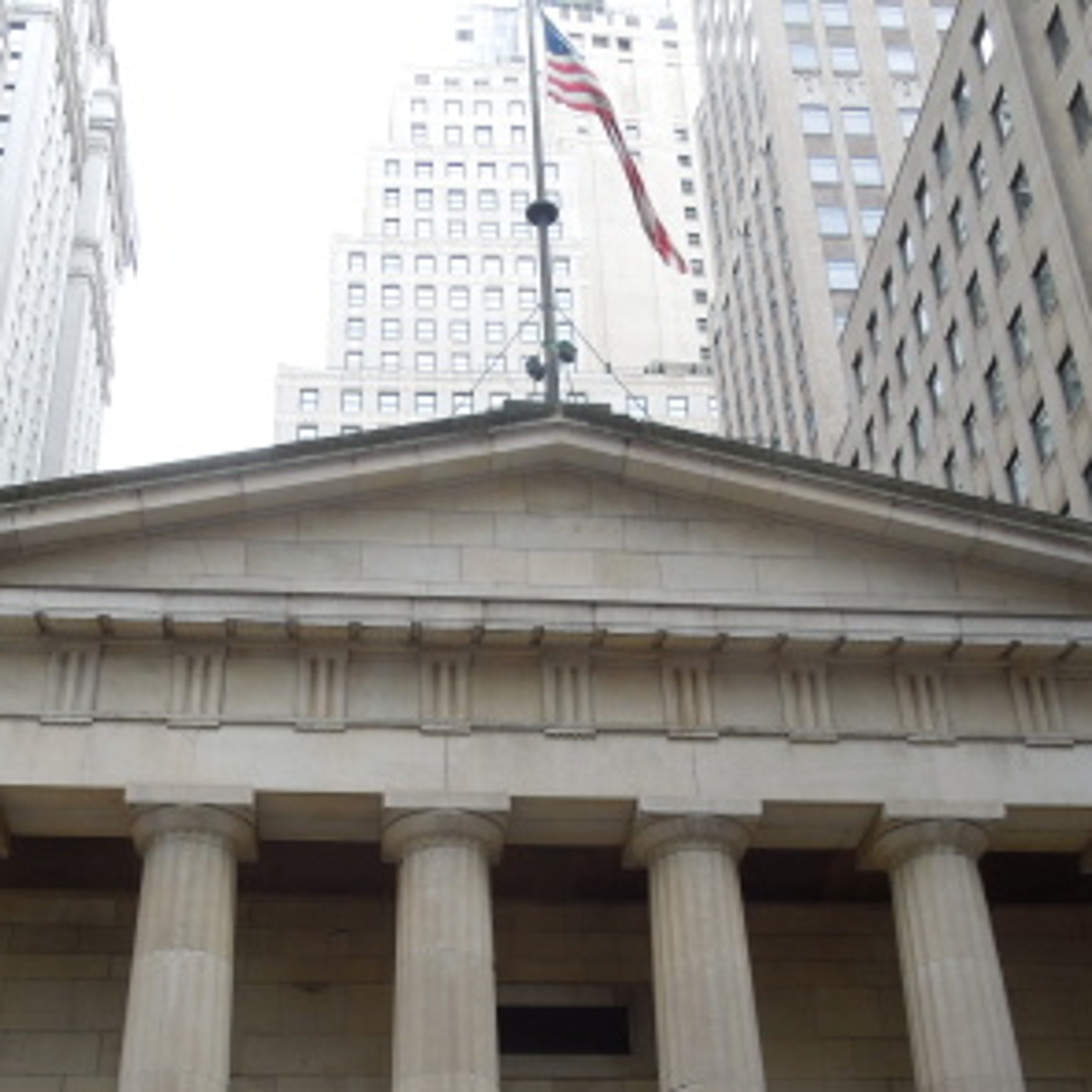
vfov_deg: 36.9
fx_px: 1606
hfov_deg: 37.5
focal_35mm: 45
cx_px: 515
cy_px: 774
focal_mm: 4.5
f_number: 3.3
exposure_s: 1/50
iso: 100
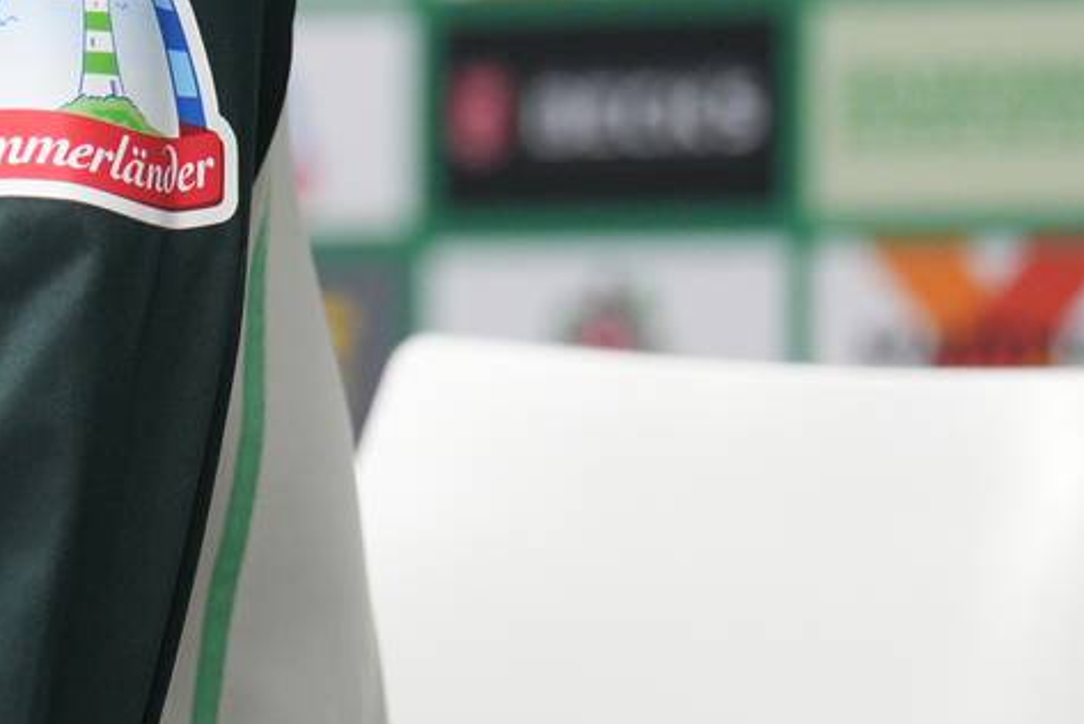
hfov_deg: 3.5
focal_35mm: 580
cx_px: -701
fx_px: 17474
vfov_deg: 2.4
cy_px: -241
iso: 1600
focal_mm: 143
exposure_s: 1/500
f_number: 2.8
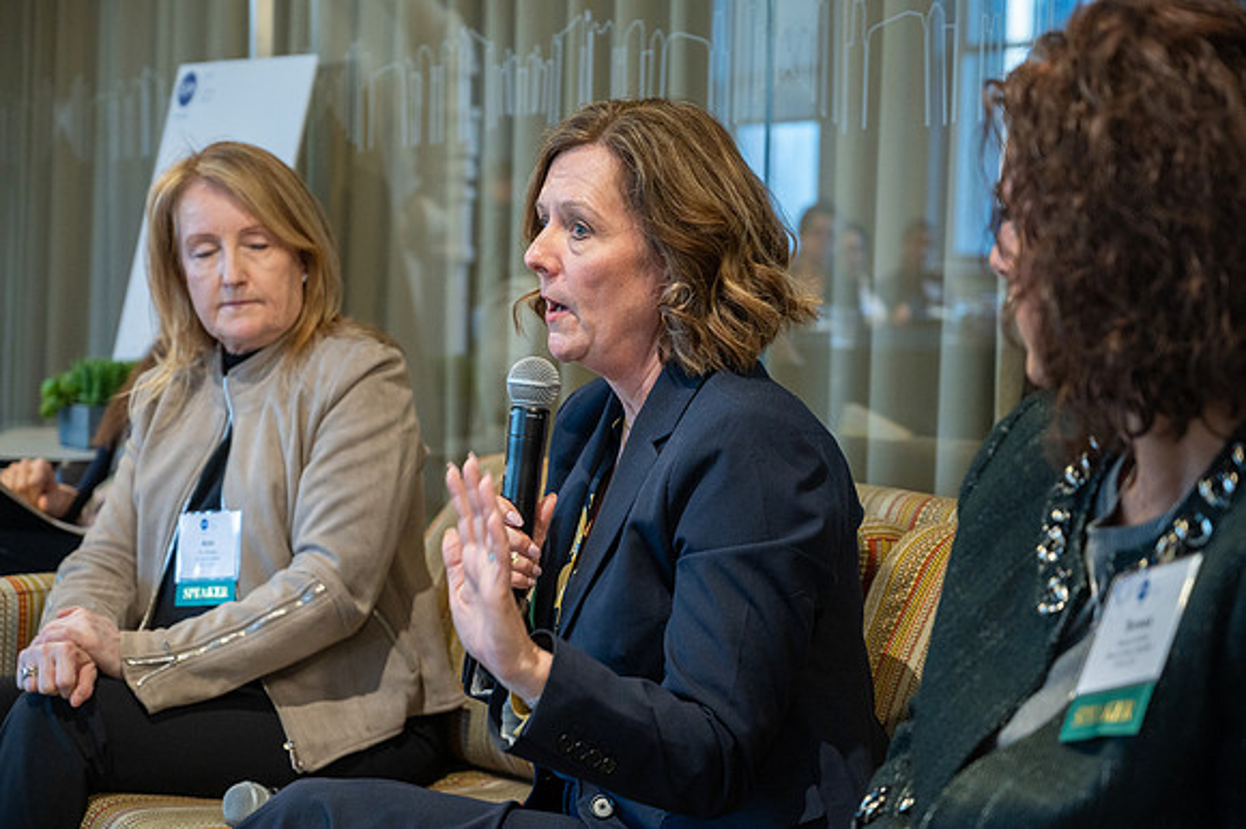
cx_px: 623
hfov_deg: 31.9
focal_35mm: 63
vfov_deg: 21.5
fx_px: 2179
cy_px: 414
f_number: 4
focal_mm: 63
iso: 1600
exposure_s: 1/50
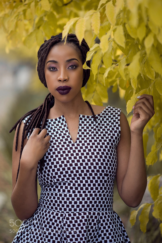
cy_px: 122
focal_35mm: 85
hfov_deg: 16.1
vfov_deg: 23.9
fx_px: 574
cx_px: 81
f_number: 1.8
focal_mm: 85
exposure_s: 1/400
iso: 400
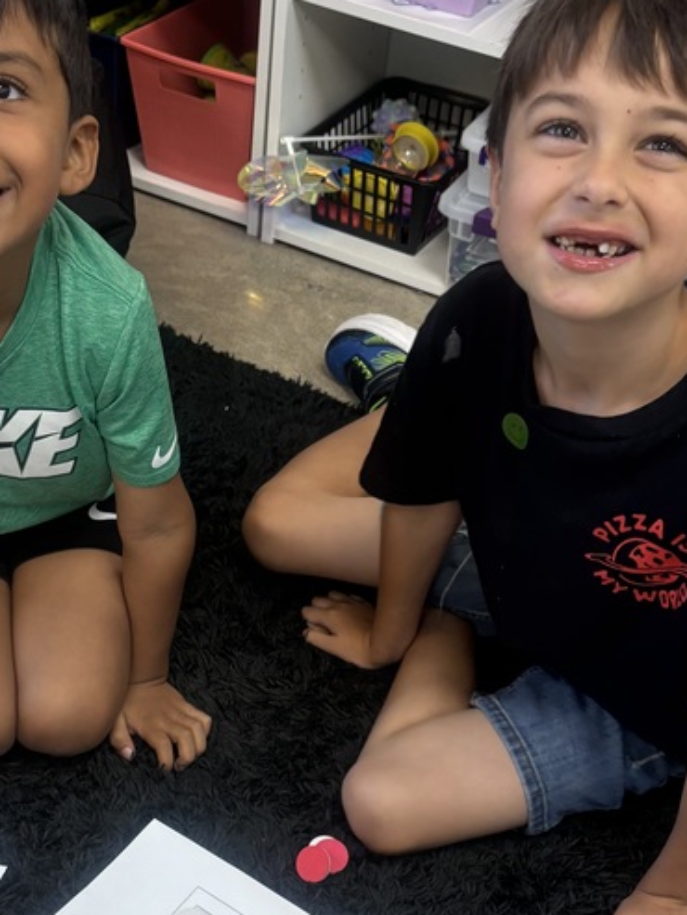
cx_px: 297
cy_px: 651
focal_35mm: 54
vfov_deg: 35.0
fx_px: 1428
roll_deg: -6.3
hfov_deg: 27.0
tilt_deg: -43.6
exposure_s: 1/60
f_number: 1.6
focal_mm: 5.96
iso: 200
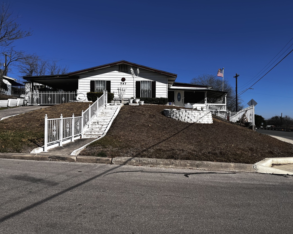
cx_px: 155
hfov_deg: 62.2
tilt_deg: -0.6
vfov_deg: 51.5
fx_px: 243
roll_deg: +0.1
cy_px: 120
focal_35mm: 28
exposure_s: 1/6173
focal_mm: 5.1
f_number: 1.6
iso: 50
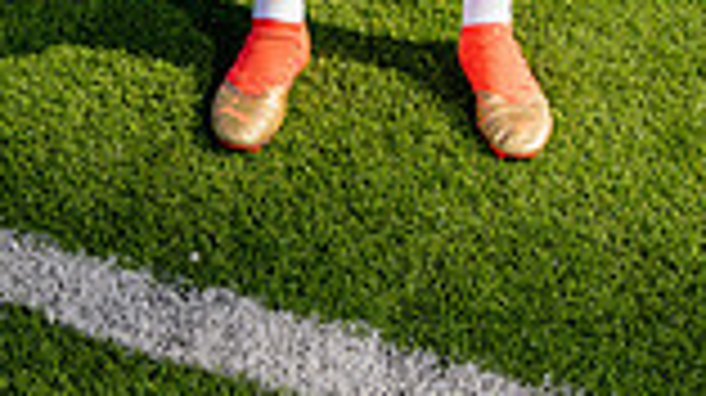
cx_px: 243
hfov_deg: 29.2
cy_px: -531
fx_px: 1347
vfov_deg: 13.0
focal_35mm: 72
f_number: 7.1
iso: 50
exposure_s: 1/125
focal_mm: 24
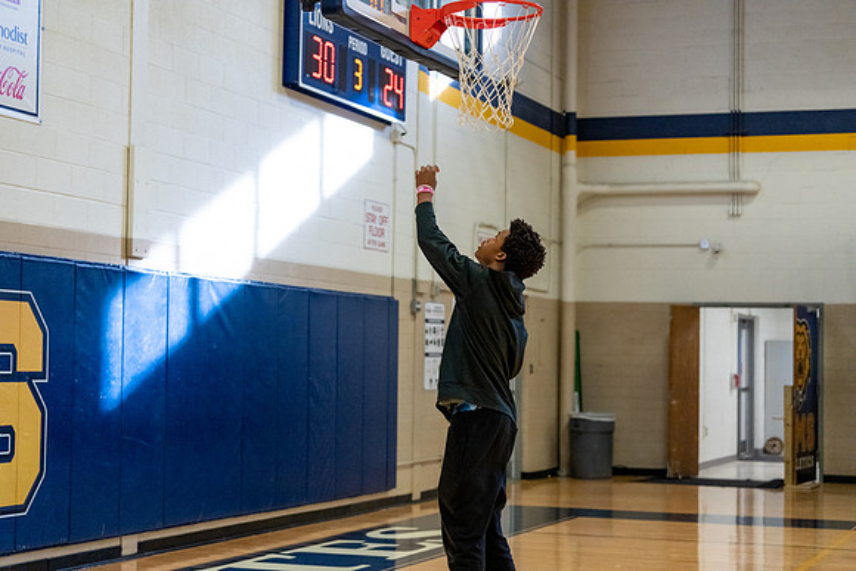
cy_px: 286
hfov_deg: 28.8
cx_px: 428
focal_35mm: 70
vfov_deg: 19.5
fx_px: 1665
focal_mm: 70
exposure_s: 1/1000
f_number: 2.8
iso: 5000
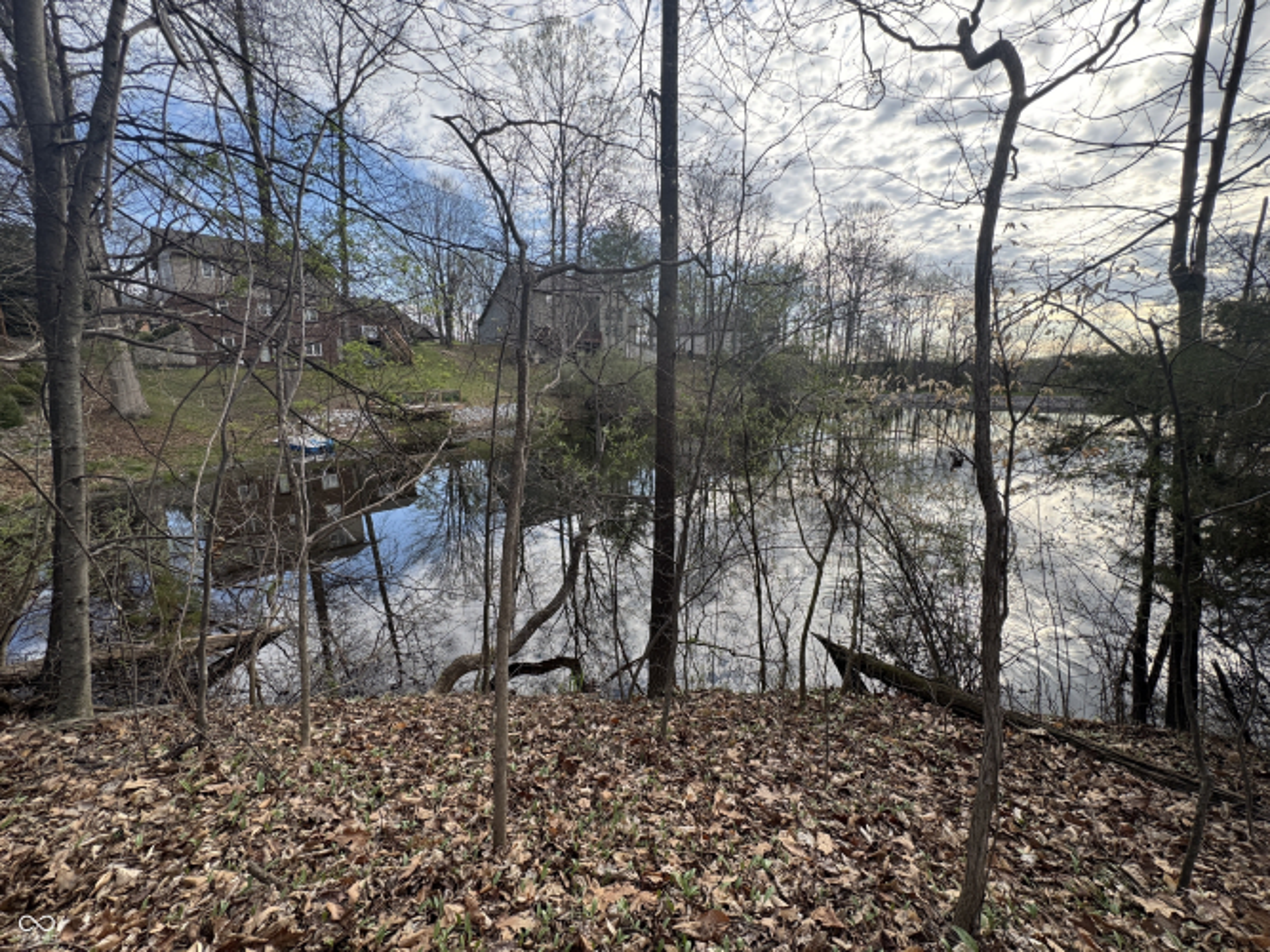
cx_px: 635
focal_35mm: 14
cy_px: 476
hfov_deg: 102.1
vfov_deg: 85.7
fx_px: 514
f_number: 2.2
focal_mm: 2.22
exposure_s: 1/316
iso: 40
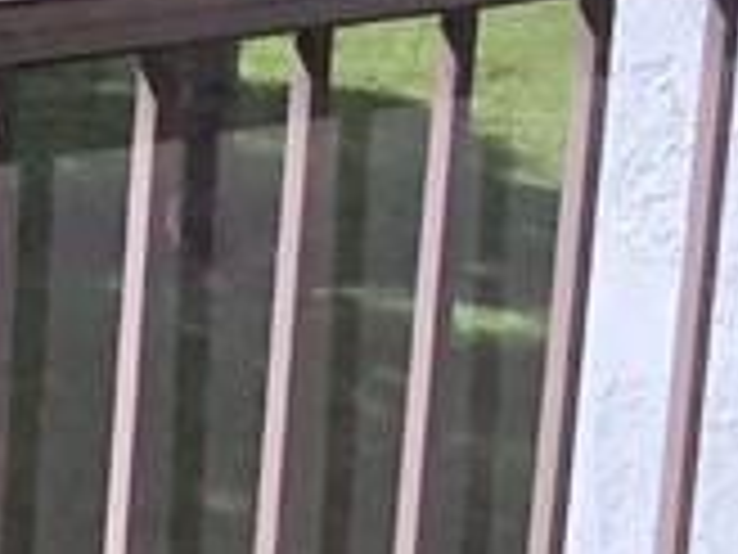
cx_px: -810
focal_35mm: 175
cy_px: -288
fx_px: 3731
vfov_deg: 8.3
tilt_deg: -7.5
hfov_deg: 10.3
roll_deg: -2.7
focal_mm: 4
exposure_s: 1/287
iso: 20
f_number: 1.8
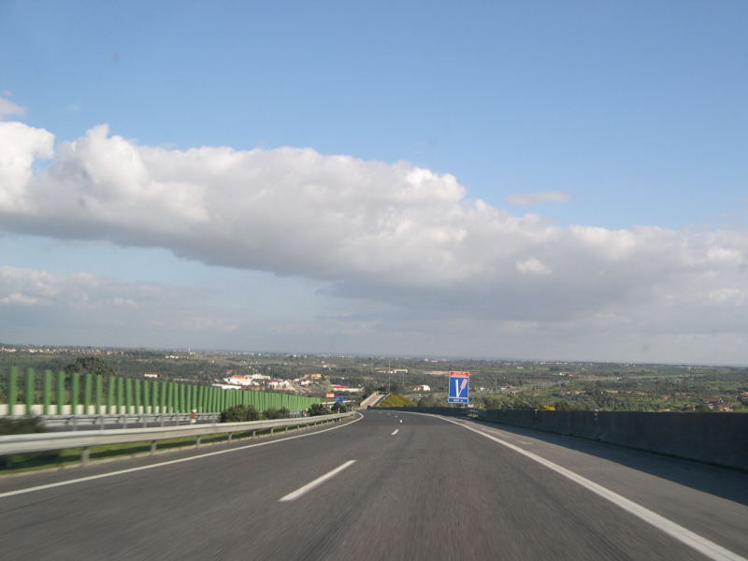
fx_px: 821
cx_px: 374
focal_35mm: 38
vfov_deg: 37.7
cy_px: 280
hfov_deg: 49.0
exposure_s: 1/121
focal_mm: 8
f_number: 7.6
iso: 100
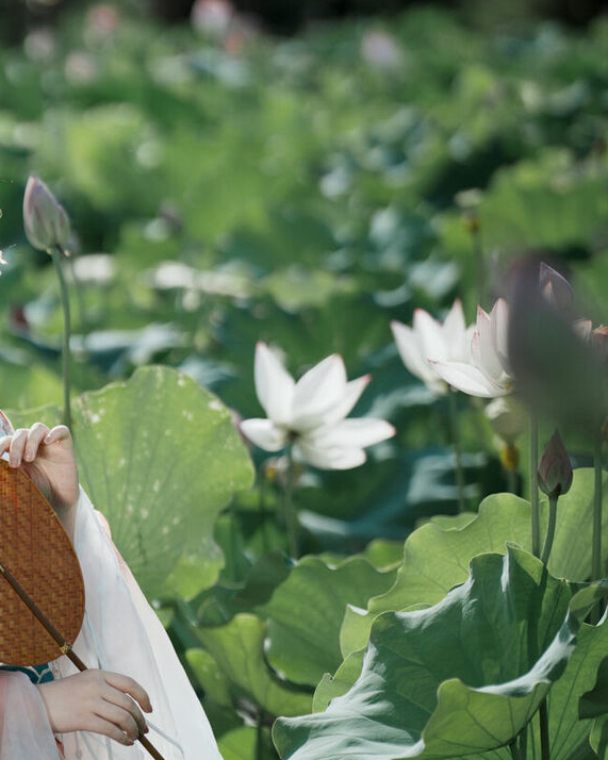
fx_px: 7312
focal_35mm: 325
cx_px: 69
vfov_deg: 5.9
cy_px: 682
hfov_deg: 4.8
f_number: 3.2
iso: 400
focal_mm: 157
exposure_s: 1/3200
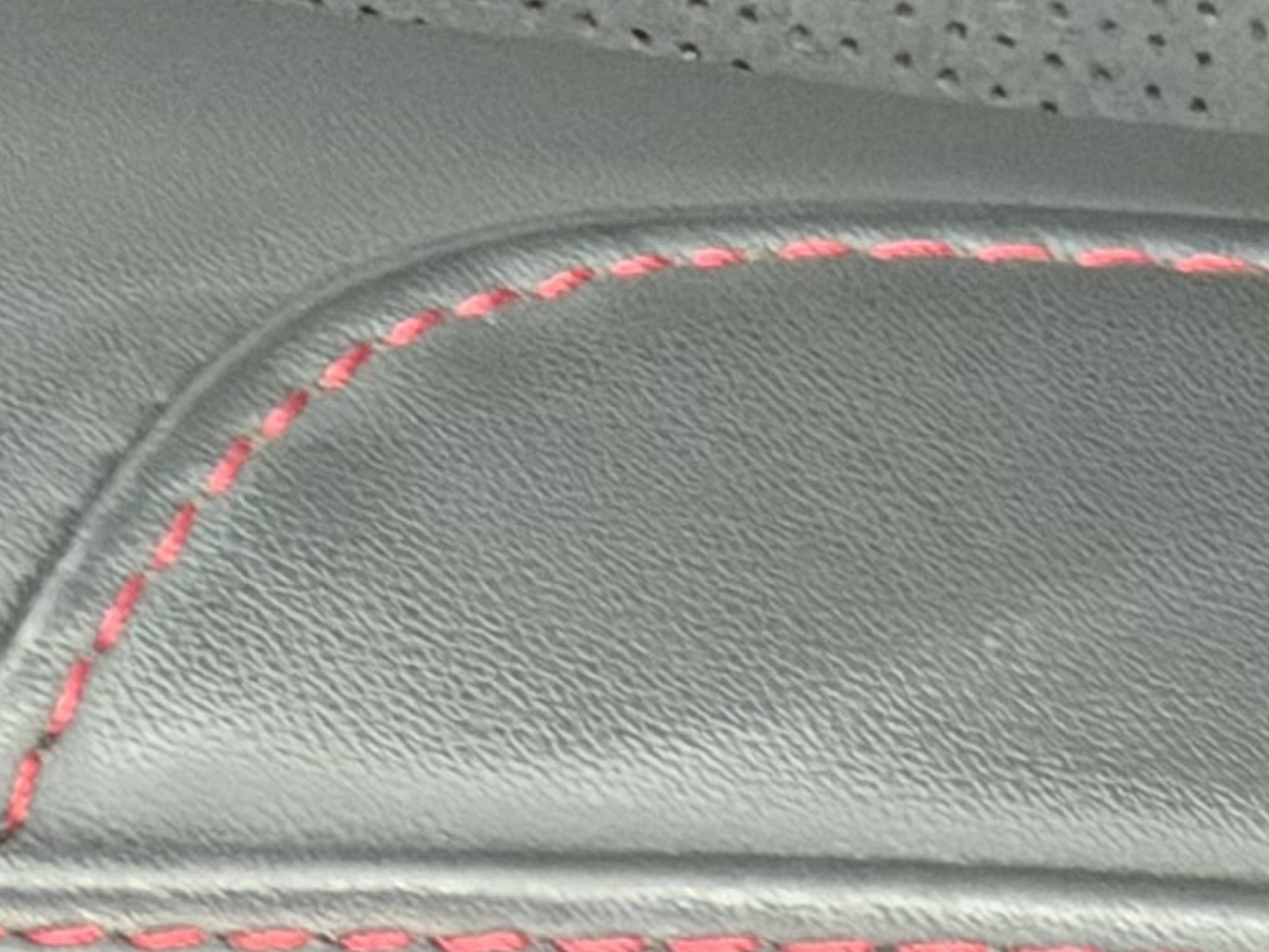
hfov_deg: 7.0
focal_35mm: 281
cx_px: 241
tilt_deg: -51.1
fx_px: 10303
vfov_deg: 5.1
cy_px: 2661
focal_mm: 6.76
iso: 400
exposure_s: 1/40
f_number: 1.78
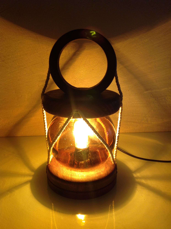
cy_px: 114
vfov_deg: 52.7
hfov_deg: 40.6
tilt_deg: -17.4
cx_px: 86
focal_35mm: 35
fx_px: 231
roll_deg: +1.4
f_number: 2.4
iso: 80
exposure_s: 1/15
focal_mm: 4.28
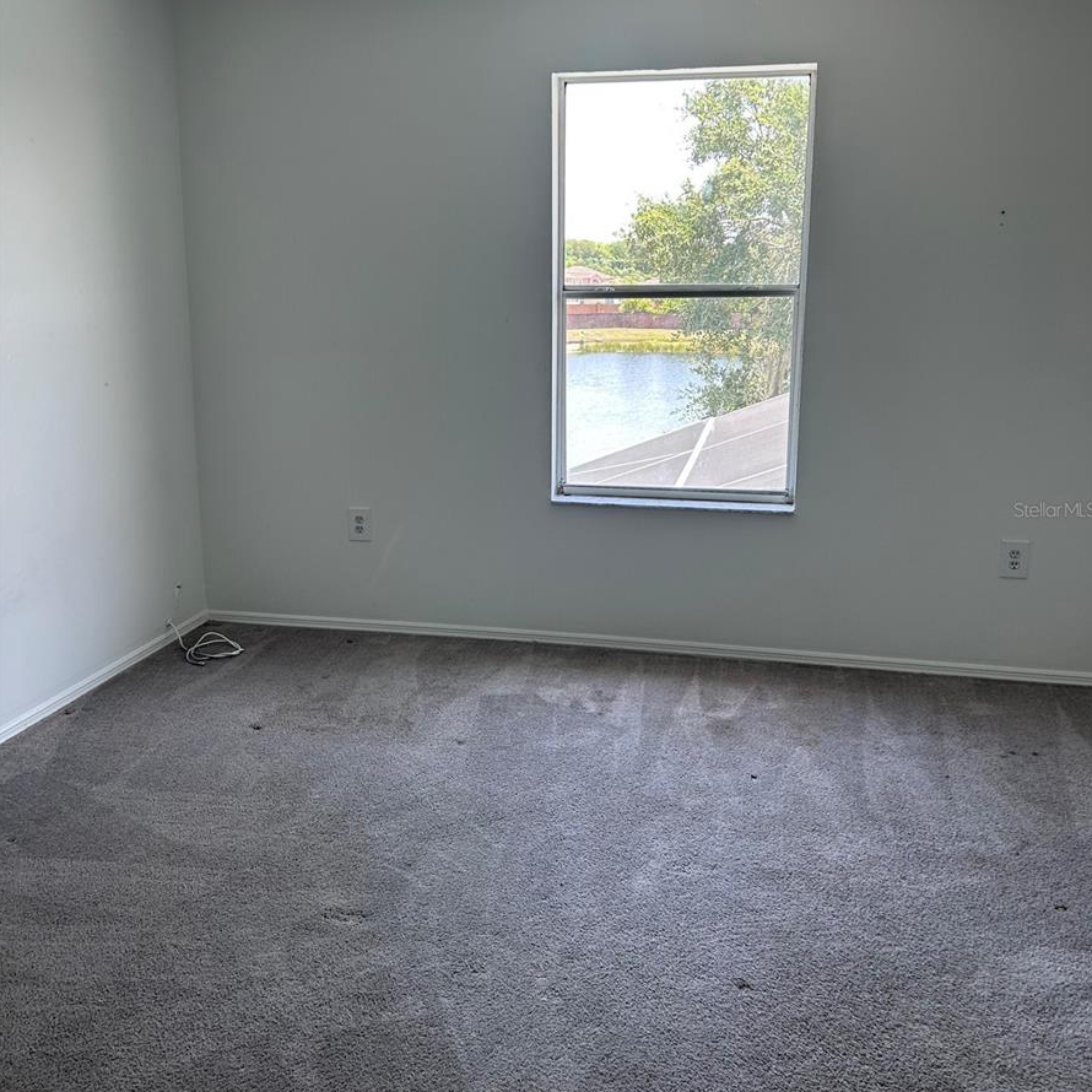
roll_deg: -1.4
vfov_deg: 52.5
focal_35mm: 31
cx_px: 548
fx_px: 1106
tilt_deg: -11.0
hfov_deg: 52.5
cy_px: 509
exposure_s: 1/209
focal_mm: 5.7
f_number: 1.5
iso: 50
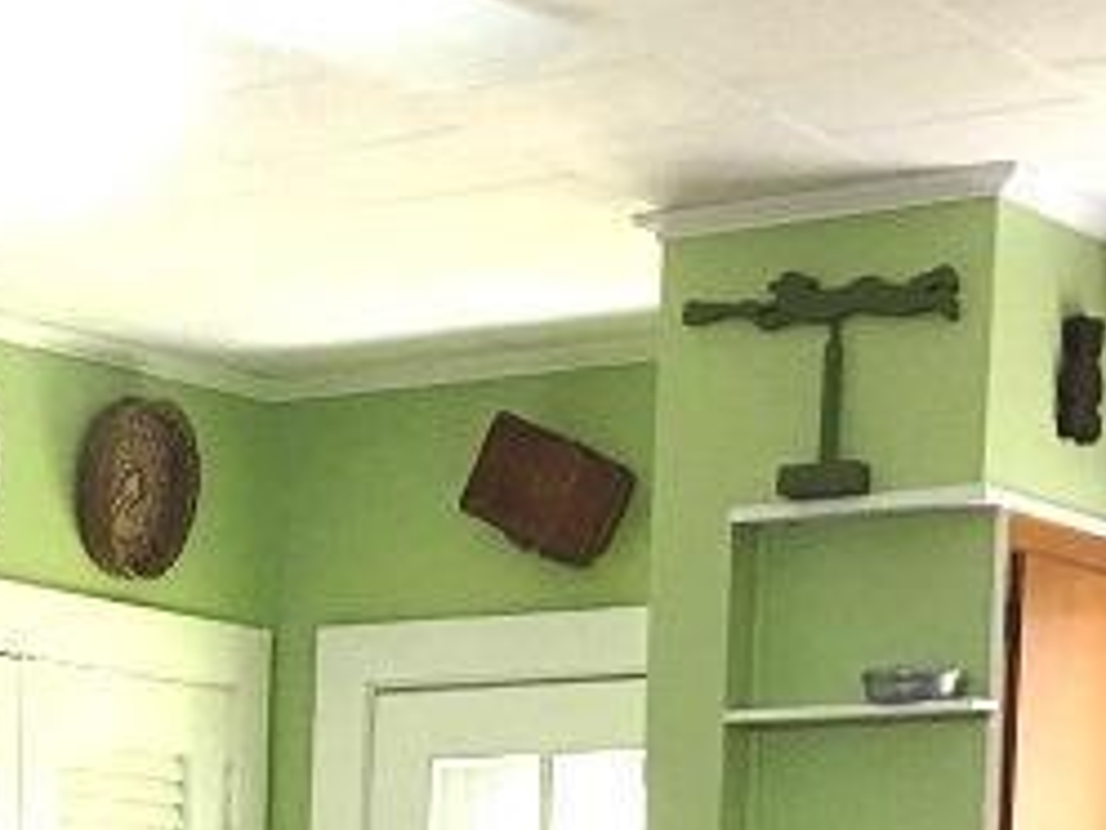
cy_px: 1441
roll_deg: -0.5
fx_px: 3738
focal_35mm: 117
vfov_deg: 11.8
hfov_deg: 16.0
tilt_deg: -5.1
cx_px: -299
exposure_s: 1/30
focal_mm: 4.15
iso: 40
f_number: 2.2
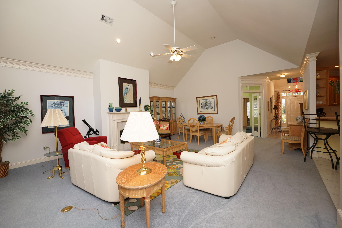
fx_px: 143
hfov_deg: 100.4
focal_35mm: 15
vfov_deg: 77.3
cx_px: 171
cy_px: 114
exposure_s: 1/60
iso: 200
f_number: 4
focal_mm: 10
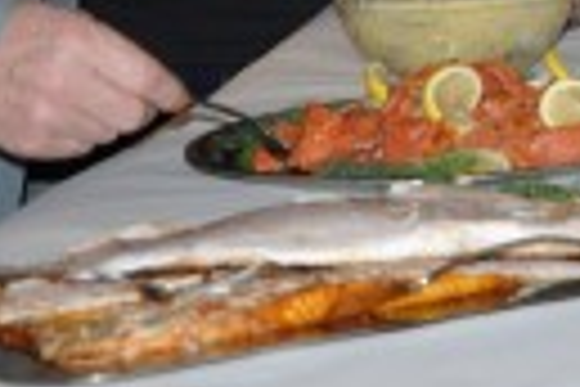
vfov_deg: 8.5
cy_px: -331
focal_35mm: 154
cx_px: 764
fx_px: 2481
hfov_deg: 12.9
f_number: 3.8
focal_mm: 22
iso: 800
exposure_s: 1/60
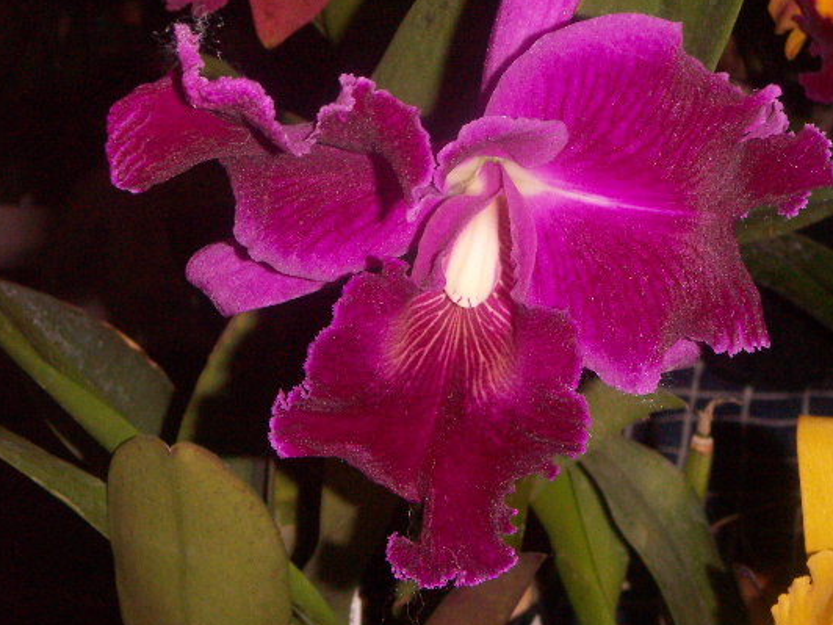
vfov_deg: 13.8
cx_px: 485
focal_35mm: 107
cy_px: 293
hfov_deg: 18.4
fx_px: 2575
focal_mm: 11.6
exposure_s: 1/80
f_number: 8
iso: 200
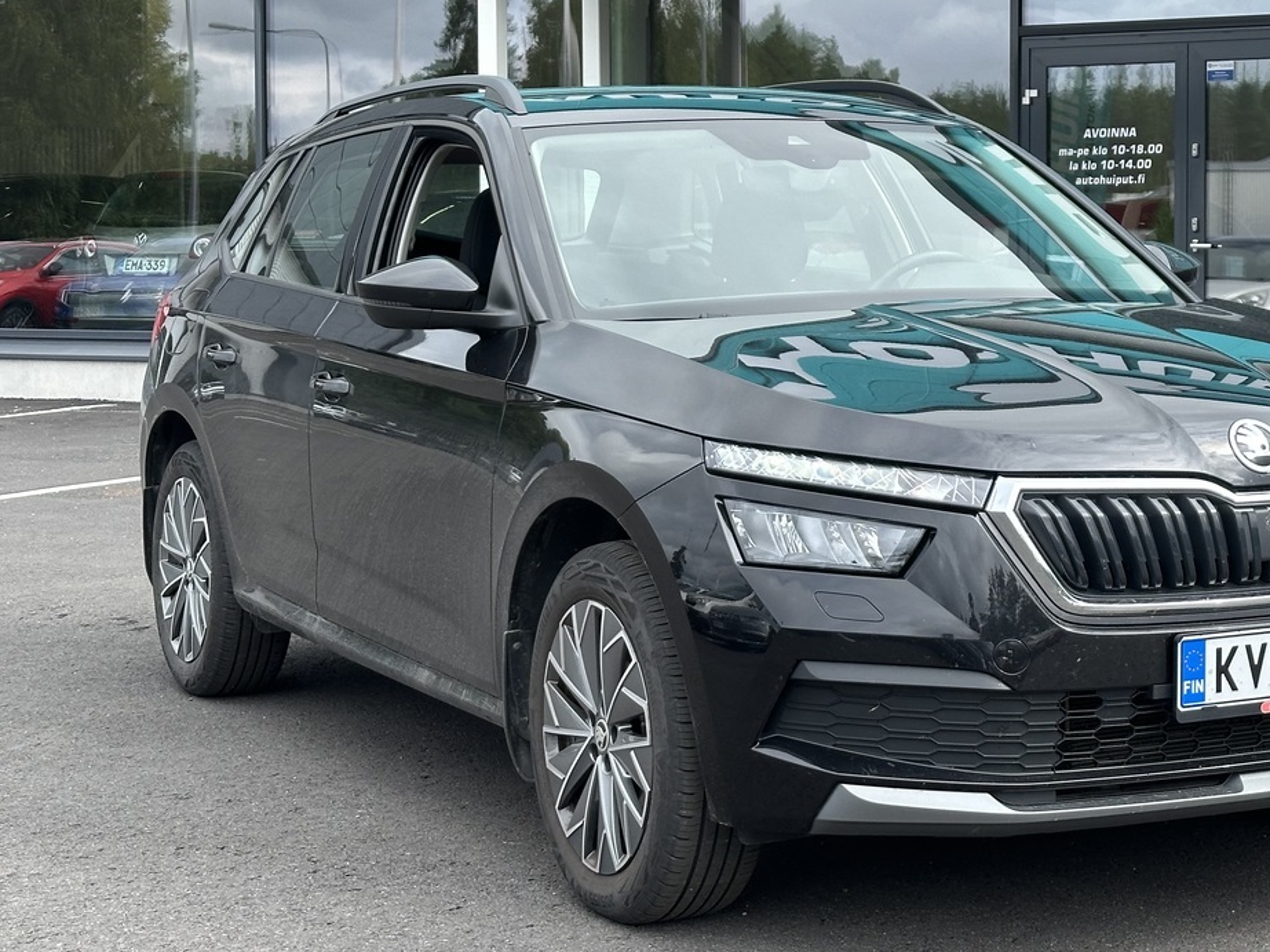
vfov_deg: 19.6
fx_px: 2751
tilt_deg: -0.7
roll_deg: +0.1
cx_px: 846
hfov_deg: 25.9
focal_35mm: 75
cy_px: 362
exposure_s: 1/1085
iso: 64
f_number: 1.78
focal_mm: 6.86
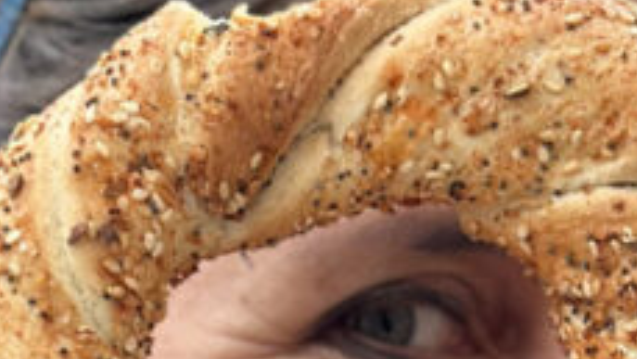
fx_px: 3954
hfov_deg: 9.2
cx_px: 565
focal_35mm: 234
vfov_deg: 5.1
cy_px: 590
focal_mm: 6.9
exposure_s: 1/442
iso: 80
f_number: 1.8
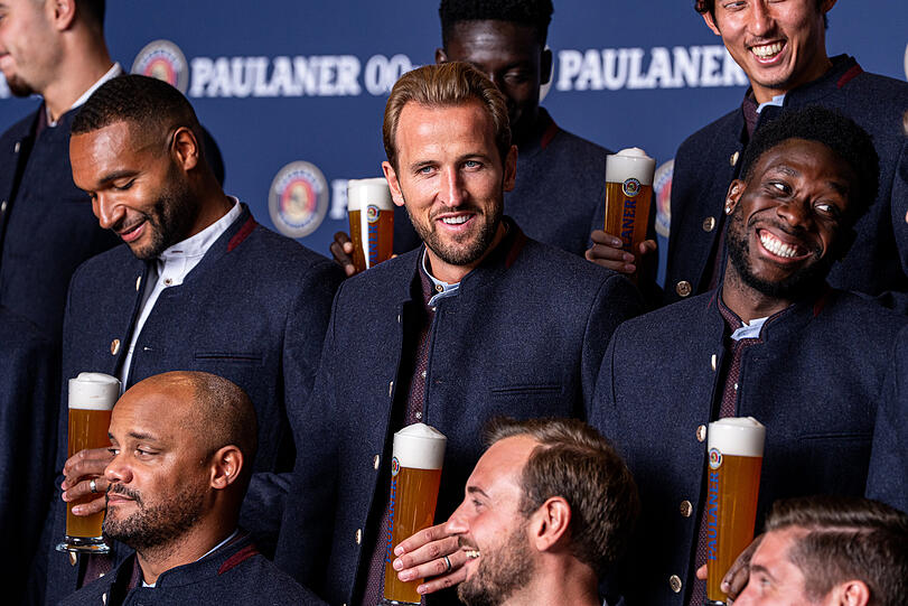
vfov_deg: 6.9
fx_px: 5045
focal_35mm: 200
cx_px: 454
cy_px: 303
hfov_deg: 10.3
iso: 640
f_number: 4
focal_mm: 200
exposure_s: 1/200
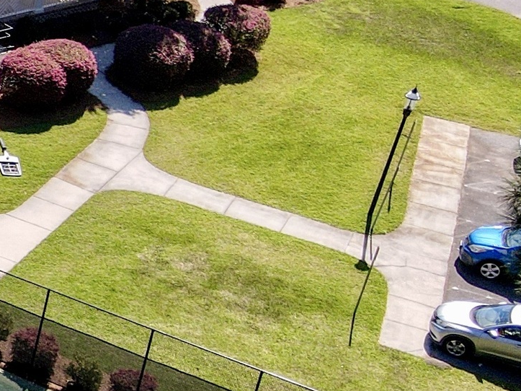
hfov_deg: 15.6
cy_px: 224
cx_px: -497
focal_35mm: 102
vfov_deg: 14.5
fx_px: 1535
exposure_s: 1/400
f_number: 2.8
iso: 100
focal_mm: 4.5
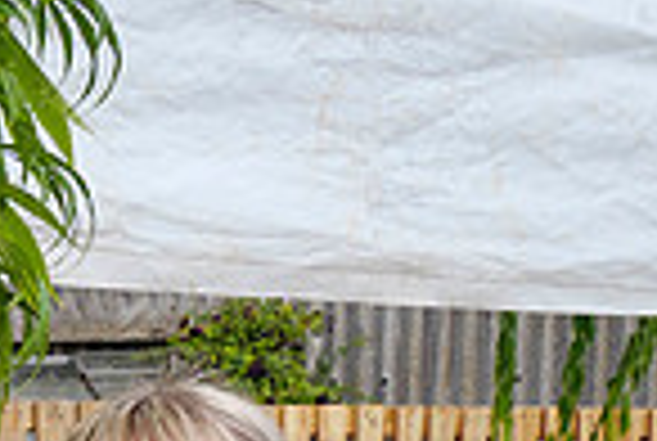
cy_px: 785
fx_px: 1884
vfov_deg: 12.3
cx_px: -544
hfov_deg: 16.4
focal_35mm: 103
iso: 160
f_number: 5.6
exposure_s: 1/250
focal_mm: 13
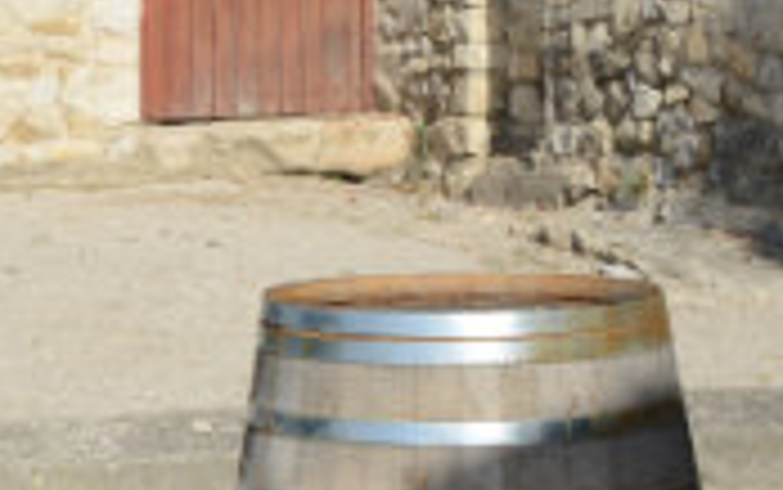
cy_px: -207
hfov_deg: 15.4
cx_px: -148
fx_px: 2797
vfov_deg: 9.8
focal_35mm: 131
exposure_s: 1/320
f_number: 13
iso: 250
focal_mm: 28
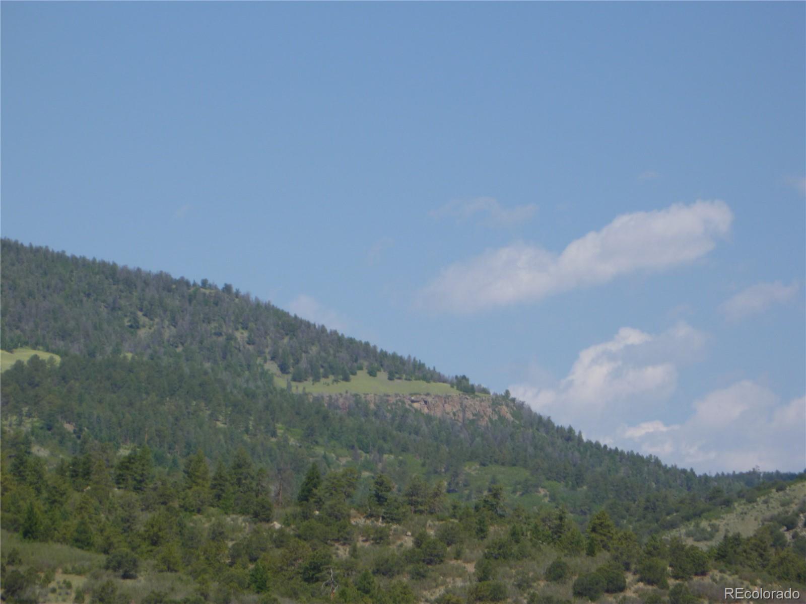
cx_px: 403
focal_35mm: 224
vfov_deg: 6.6
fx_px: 5216
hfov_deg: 8.8
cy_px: 302
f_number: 5.9
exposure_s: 1/400
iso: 80
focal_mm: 40
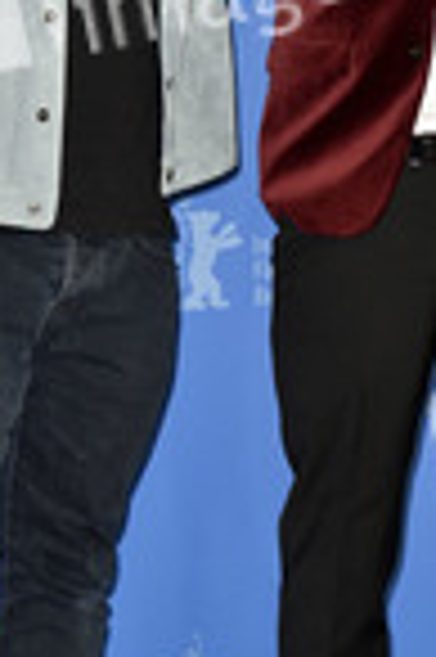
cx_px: 252
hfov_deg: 6.4
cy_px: 202
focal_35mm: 214
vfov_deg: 9.6
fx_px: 3897
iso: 500
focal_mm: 78
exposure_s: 1/160
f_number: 5
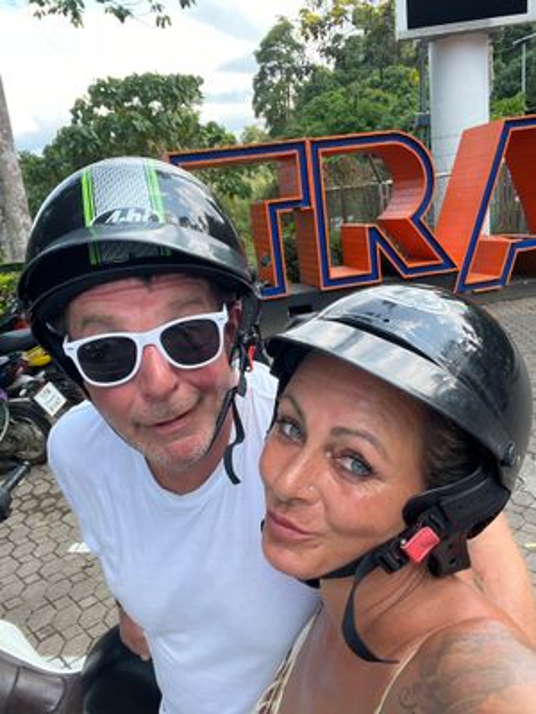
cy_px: 357
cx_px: 268
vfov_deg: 60.0
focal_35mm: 30
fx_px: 619
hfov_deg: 46.8
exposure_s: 1/121
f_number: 2.2
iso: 25
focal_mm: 2.71
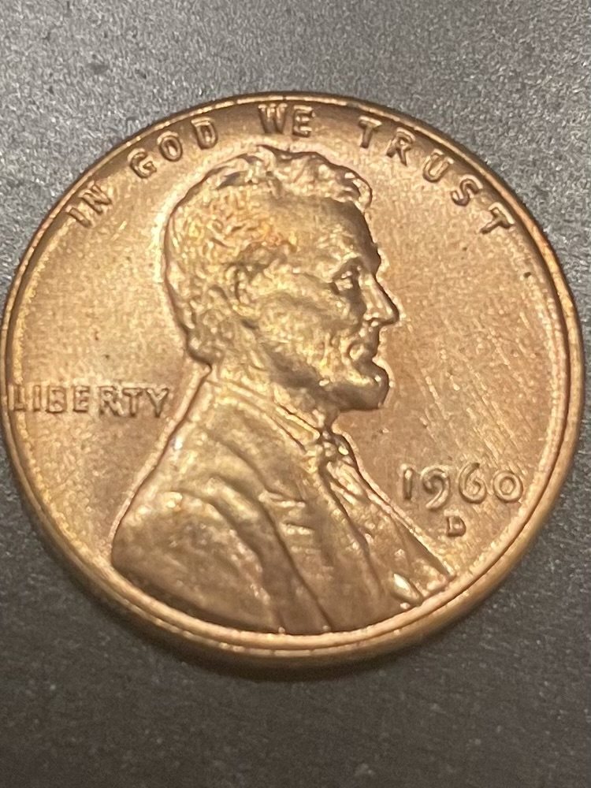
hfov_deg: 53.1
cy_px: 394
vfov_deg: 67.3
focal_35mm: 26
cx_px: 296
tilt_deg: -80.2
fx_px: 592
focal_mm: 4.2
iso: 125
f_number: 1.6
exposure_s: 1/60
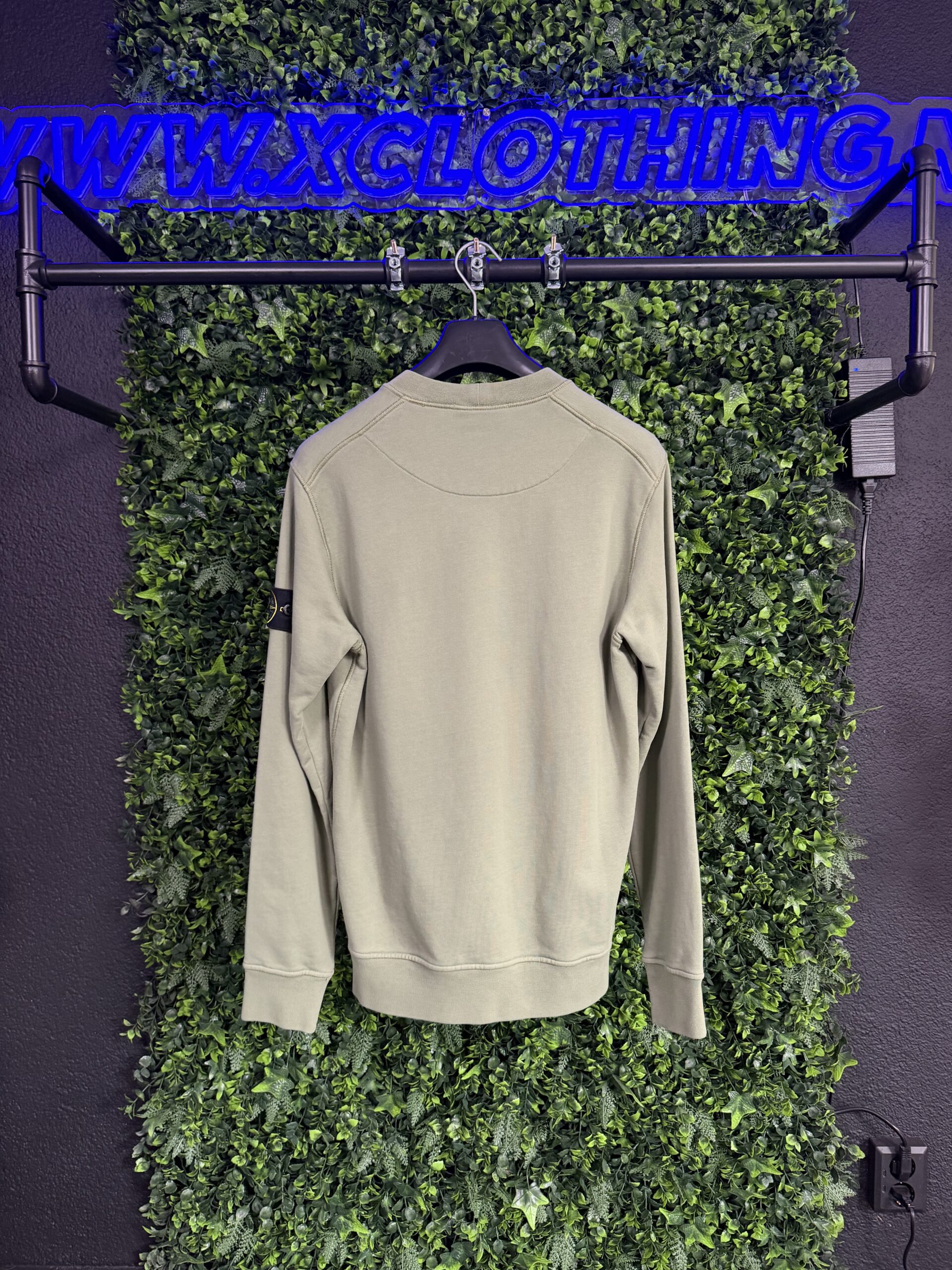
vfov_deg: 71.6
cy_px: 635
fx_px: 880
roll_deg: +0.1
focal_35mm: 24
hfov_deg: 56.8
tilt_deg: -2.7
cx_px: 476
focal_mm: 6.76
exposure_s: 1/51
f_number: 1.78
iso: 320
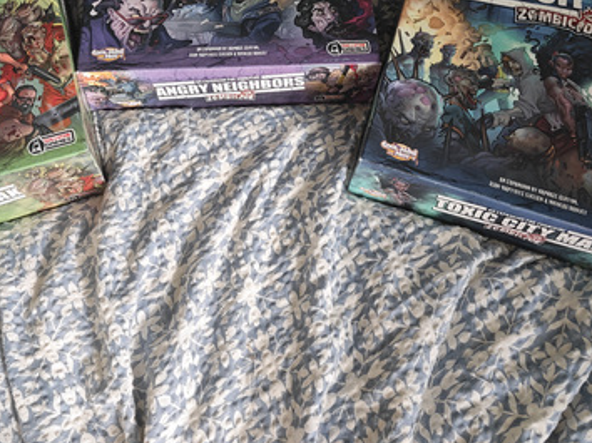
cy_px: 82
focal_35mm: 39
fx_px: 667
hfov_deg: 47.5
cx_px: 226
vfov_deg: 35.5
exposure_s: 1/94.6
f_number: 1.8
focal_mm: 5.43
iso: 320
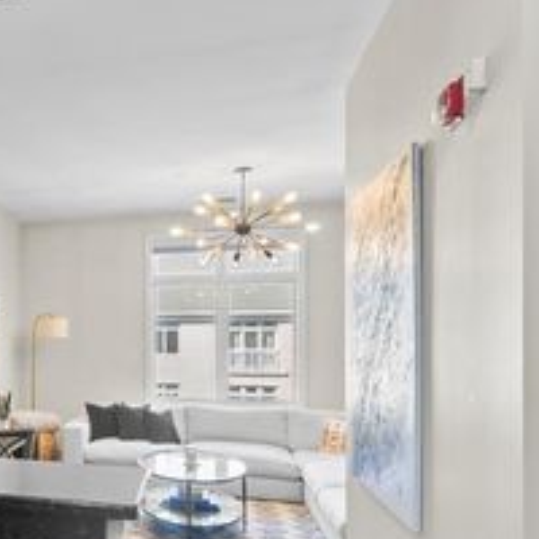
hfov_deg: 39.7
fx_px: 599
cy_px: 376
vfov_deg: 47.3
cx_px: -51
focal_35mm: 34
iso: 100
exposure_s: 1/4
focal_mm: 16
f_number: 8
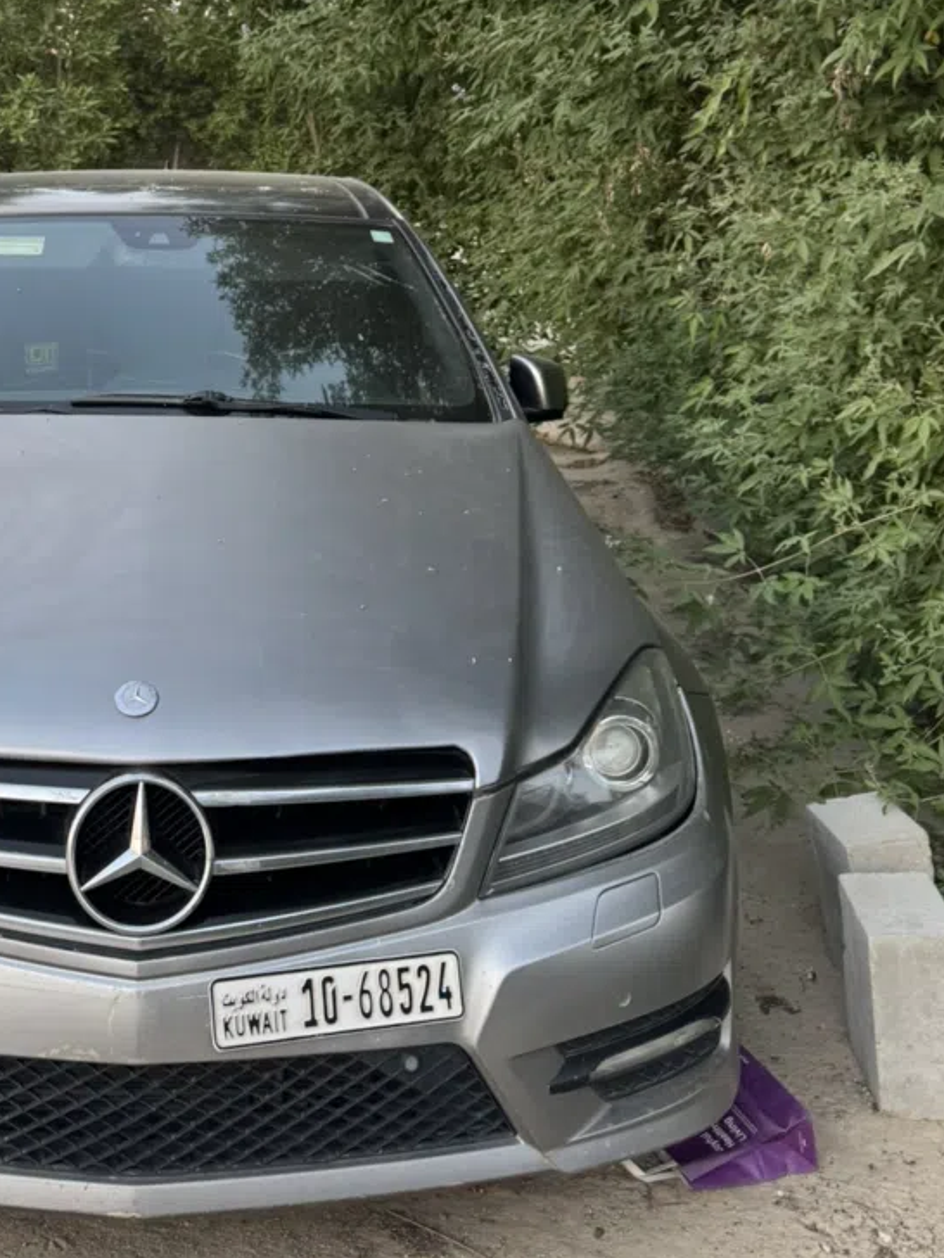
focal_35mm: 45
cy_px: 146
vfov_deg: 39.3
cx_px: 183
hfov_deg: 31.3
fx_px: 1636
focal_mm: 6.76
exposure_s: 1/121
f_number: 1.78
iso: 160
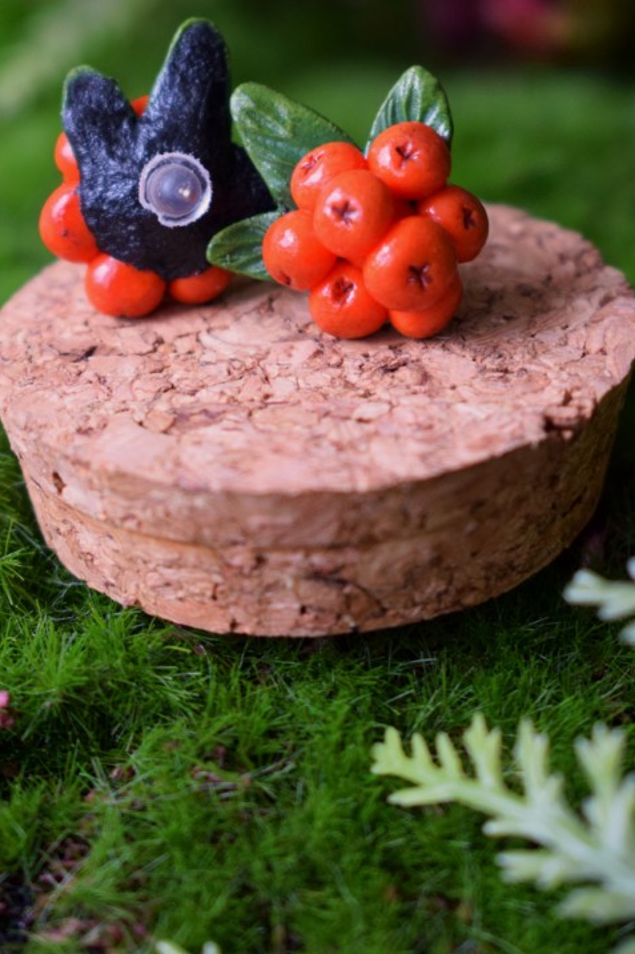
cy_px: 212
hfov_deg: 12.3
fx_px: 2938
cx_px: 260
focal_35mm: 111
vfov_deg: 18.3
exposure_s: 1/60
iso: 900
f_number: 5.3
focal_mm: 46
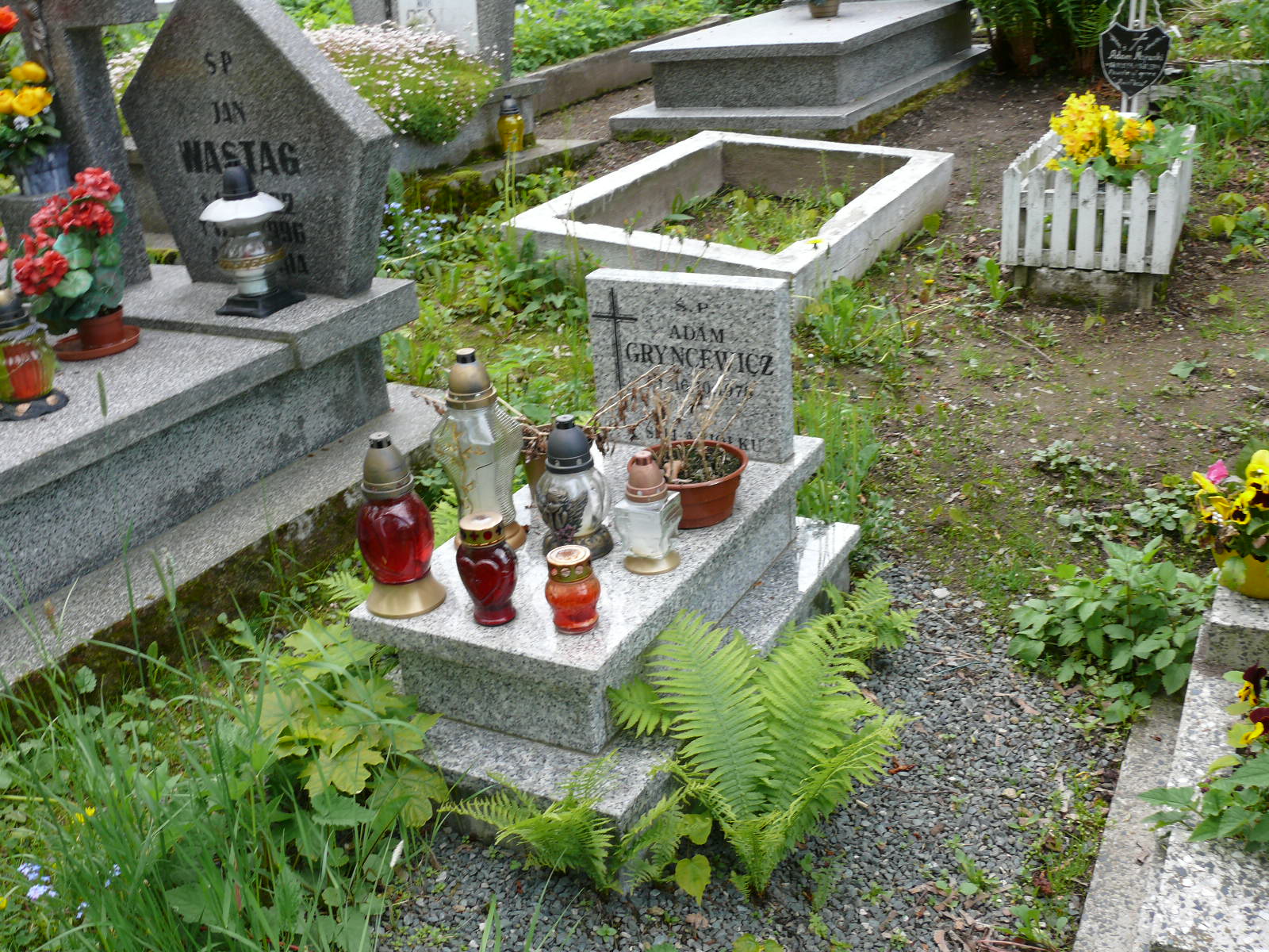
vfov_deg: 40.7
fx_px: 1283
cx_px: 634
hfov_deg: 52.6
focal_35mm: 35
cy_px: 476
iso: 100
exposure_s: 1/100
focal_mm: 7.4
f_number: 4
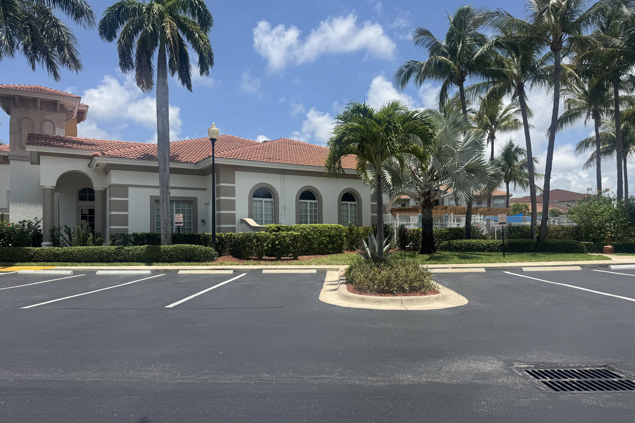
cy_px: 224
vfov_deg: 51.2
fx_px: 441
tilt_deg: +1.8
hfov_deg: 71.5
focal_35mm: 25
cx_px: 318
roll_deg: +0.6
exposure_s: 1/4950
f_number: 1.78
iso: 80
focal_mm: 6.76
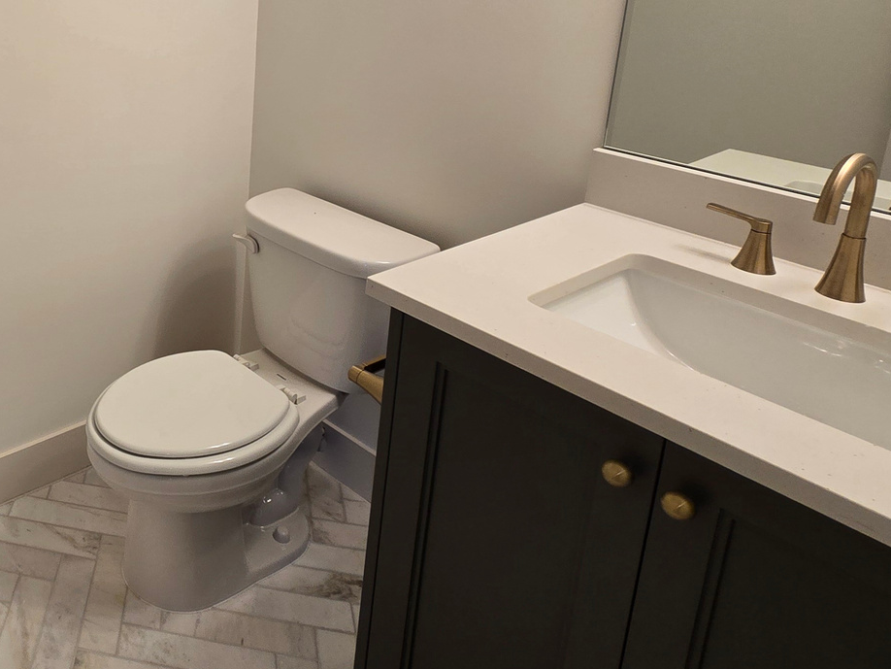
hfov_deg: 51.2
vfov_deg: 44.7
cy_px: 93
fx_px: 747
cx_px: 26
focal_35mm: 29
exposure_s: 1/60
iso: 50
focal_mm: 2.2
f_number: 2.2
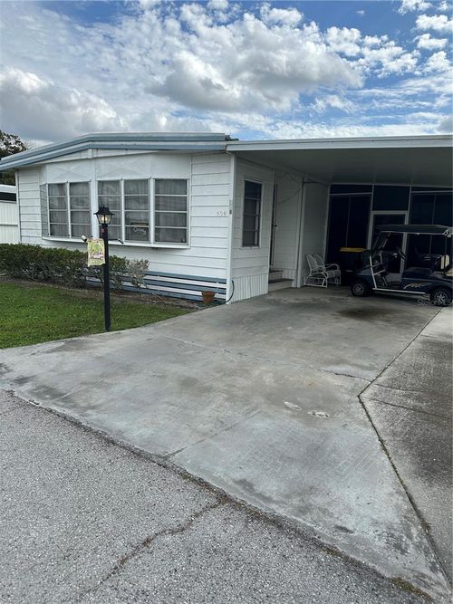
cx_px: 226
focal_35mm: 24
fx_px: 419
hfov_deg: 56.8
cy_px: 302
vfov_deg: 71.6
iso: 80
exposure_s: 1/5525
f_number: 1.78
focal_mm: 6.86
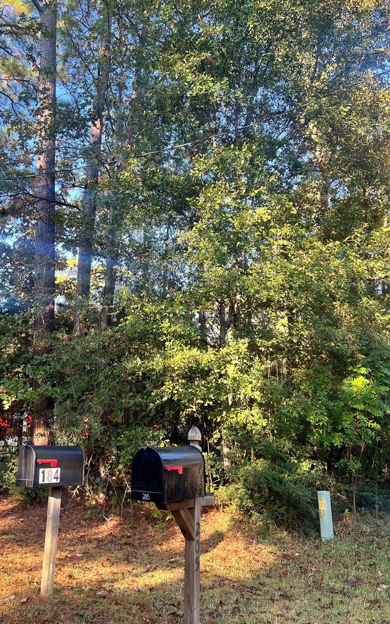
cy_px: 287
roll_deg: -1.0
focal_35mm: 30
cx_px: 156
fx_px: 510
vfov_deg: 62.8
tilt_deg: +17.0
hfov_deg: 41.6
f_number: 1.5
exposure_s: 1/198
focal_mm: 5.7
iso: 40
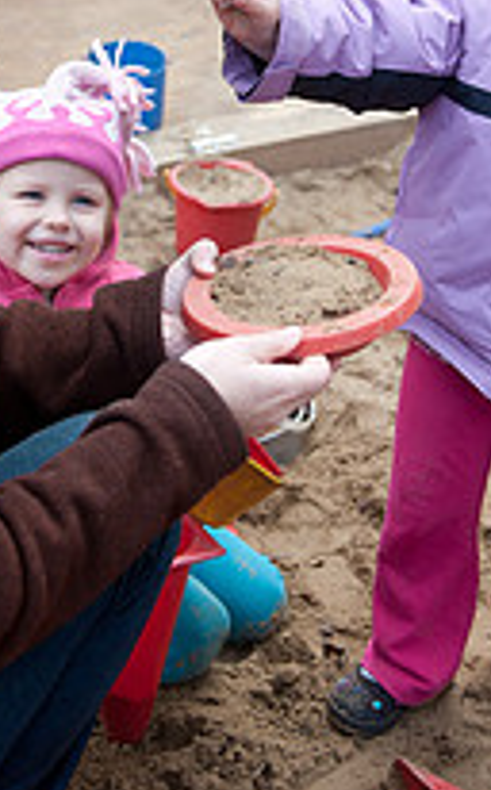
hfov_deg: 16.7
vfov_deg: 26.1
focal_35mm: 78
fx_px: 1677
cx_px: 270
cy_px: 180
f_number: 3.5
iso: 400
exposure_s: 1/400
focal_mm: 35
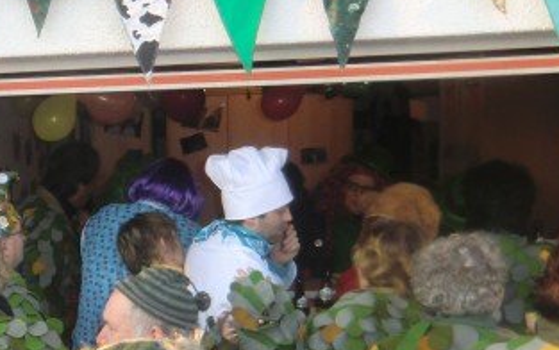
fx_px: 991
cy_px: 234
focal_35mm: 65
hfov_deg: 28.7
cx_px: -52
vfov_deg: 20.0
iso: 125
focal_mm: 4.3
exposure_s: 1/60
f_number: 3.2
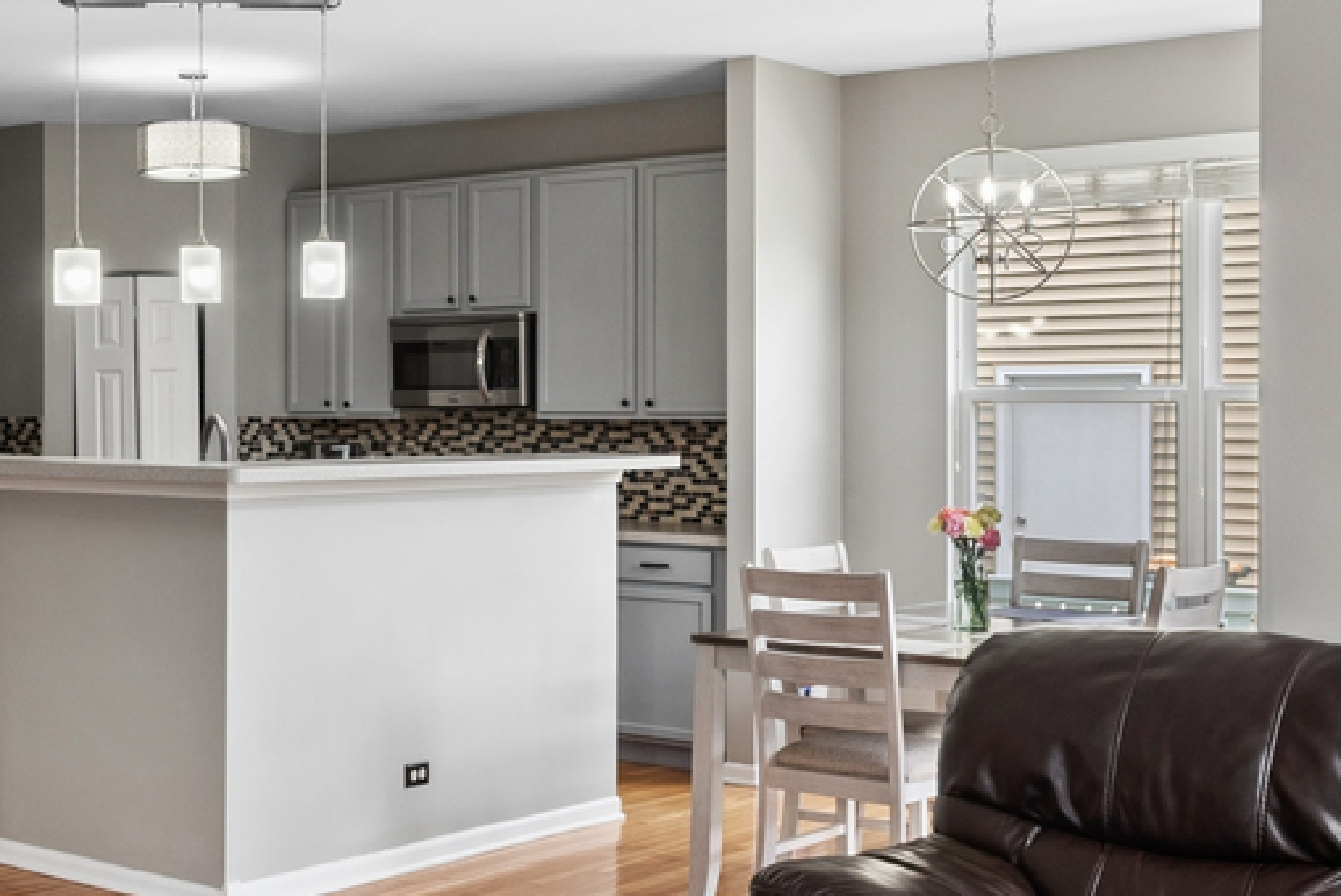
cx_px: 279
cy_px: 390
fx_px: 2013
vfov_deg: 25.1
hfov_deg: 35.7
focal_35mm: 54
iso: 200
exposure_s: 1/25
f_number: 11
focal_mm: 17
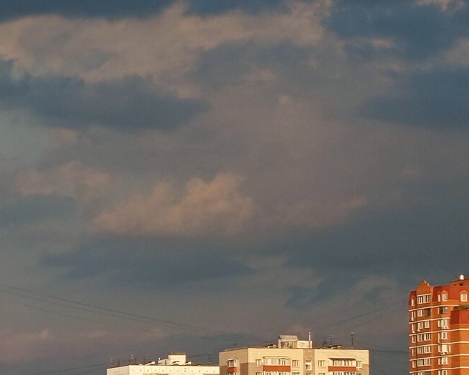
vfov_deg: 19.7
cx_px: -89
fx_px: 1014
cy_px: 451
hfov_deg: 23.8
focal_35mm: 73
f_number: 1.7
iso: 50
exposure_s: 1/486
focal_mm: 5.24
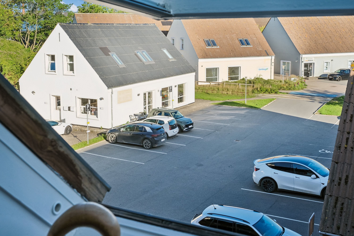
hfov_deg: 43.6
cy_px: 118
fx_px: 442
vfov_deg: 29.9
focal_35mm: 45
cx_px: 177
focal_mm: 30.2
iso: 250
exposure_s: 1/120
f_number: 9
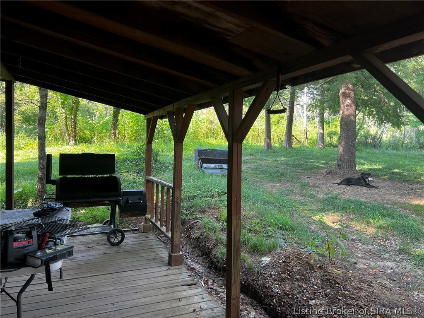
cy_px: 159
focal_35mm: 26
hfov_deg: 67.3
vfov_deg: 53.1
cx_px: 212
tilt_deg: +0.7
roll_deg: +0.3
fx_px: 318
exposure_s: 1/121
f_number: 1.5
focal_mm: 5.7
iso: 64
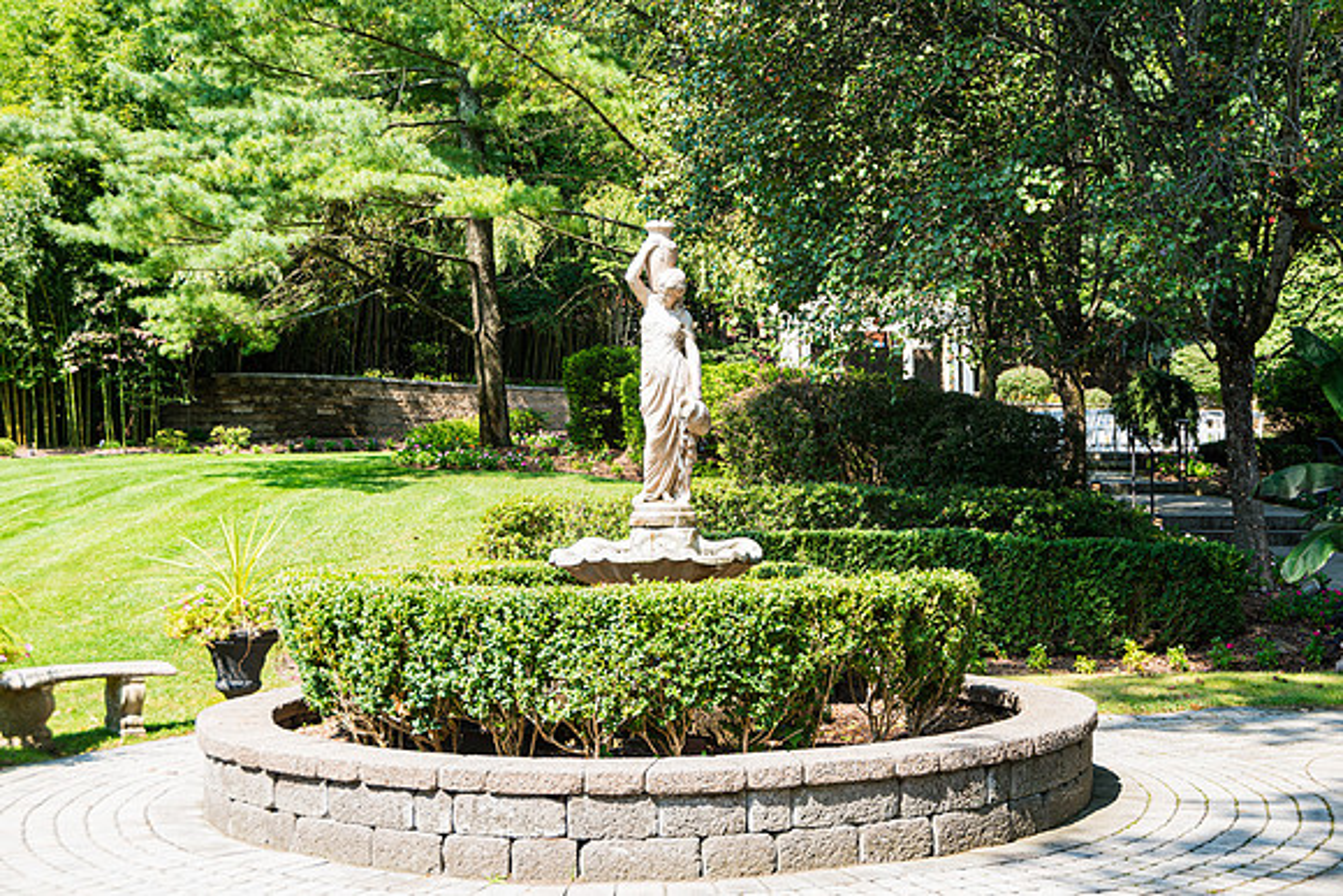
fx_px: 1640
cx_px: 672
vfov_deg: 30.6
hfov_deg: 44.5
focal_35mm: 44
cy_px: 448
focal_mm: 42
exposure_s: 1/100
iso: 125
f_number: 7.1
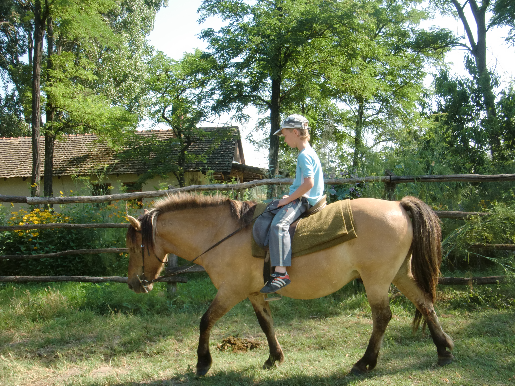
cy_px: 193
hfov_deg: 49.0
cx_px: 258
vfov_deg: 37.7
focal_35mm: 38
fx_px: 565
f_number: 3.9
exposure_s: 1/160
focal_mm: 6.66
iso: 64
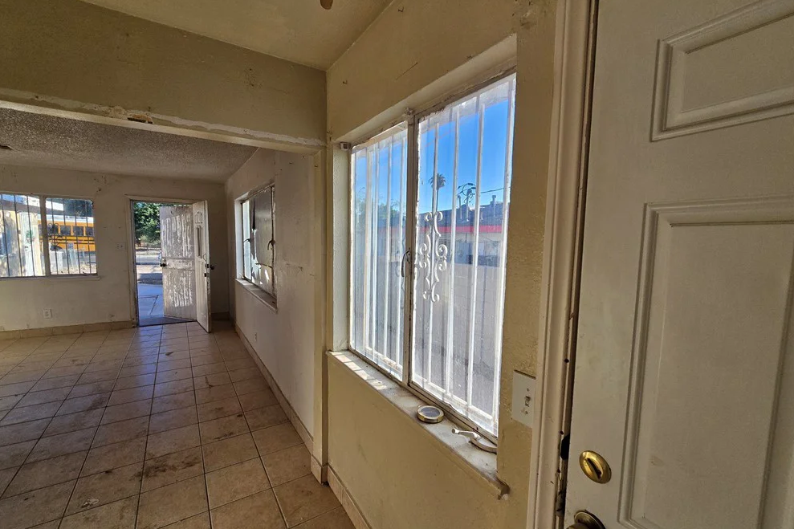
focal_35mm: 14
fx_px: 309
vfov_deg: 81.1
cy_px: 275
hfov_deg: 104.2
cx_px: 385
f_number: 2.2
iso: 50
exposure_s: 1/580
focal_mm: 2.2
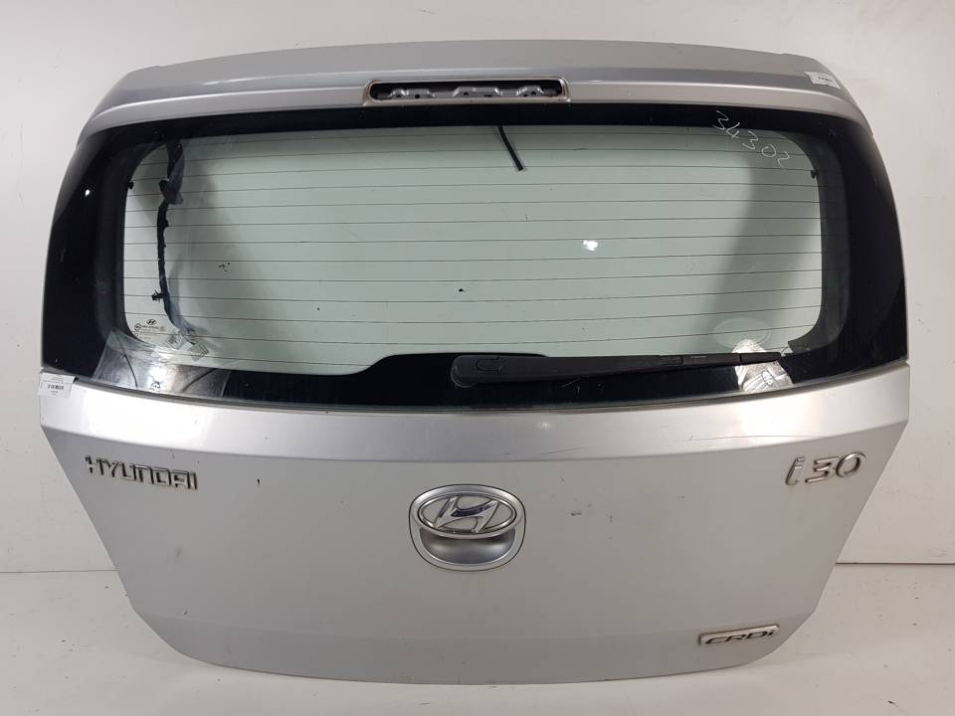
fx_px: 717
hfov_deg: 67.3
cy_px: 358
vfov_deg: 53.1
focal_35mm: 26
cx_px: 478
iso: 40
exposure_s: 1/113
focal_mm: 4.2
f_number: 1.7
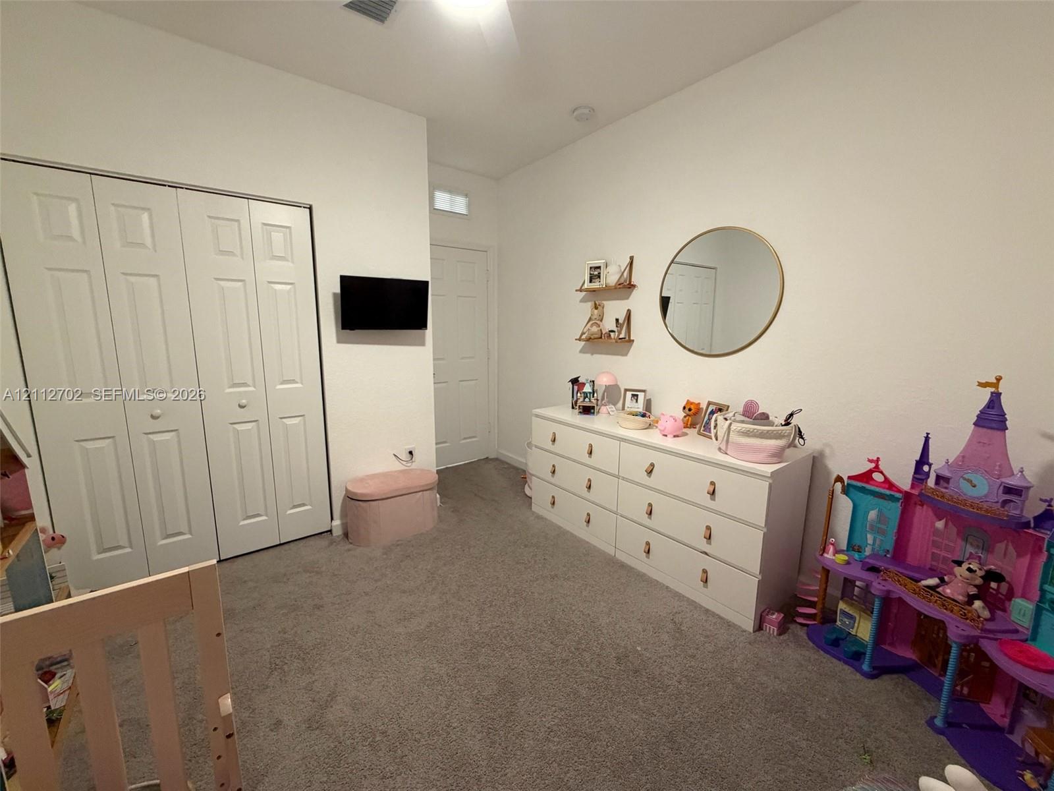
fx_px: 426
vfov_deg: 85.7
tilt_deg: -9.5
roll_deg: -0.4
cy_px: 396
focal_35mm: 14
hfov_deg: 102.1
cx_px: 527
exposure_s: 1/60
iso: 400
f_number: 2.2
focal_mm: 2.22
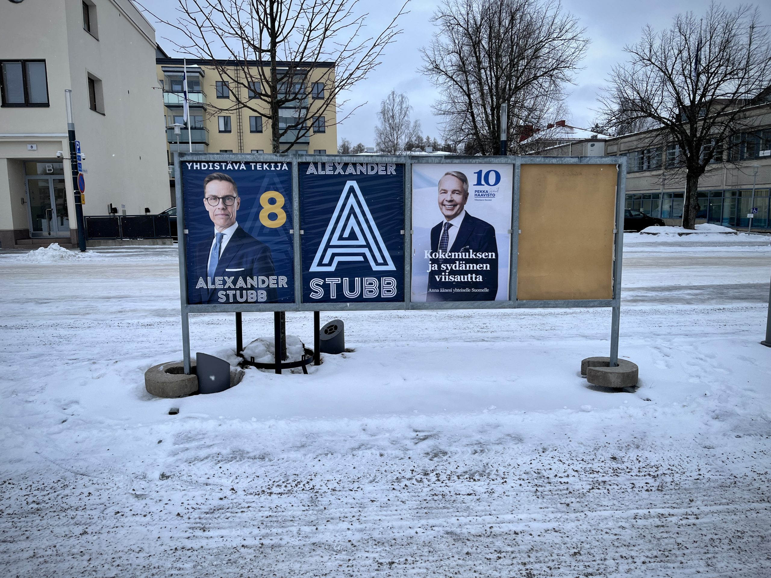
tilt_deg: -7.6
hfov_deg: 67.3
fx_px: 579
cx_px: 386
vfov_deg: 53.1
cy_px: 289
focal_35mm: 26
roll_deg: +0.9
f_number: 1.6
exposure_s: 1/1129
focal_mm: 5.1
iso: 50
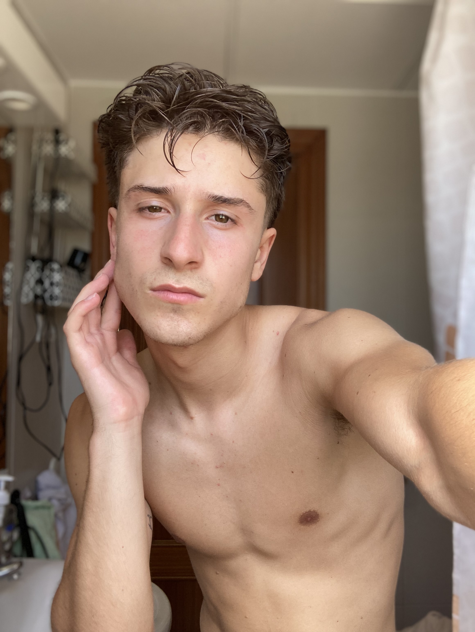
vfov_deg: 56.8
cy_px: 316
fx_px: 585
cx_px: 238
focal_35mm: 32
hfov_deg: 44.2
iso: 50
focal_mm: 2.87
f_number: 2.2
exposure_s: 1/121
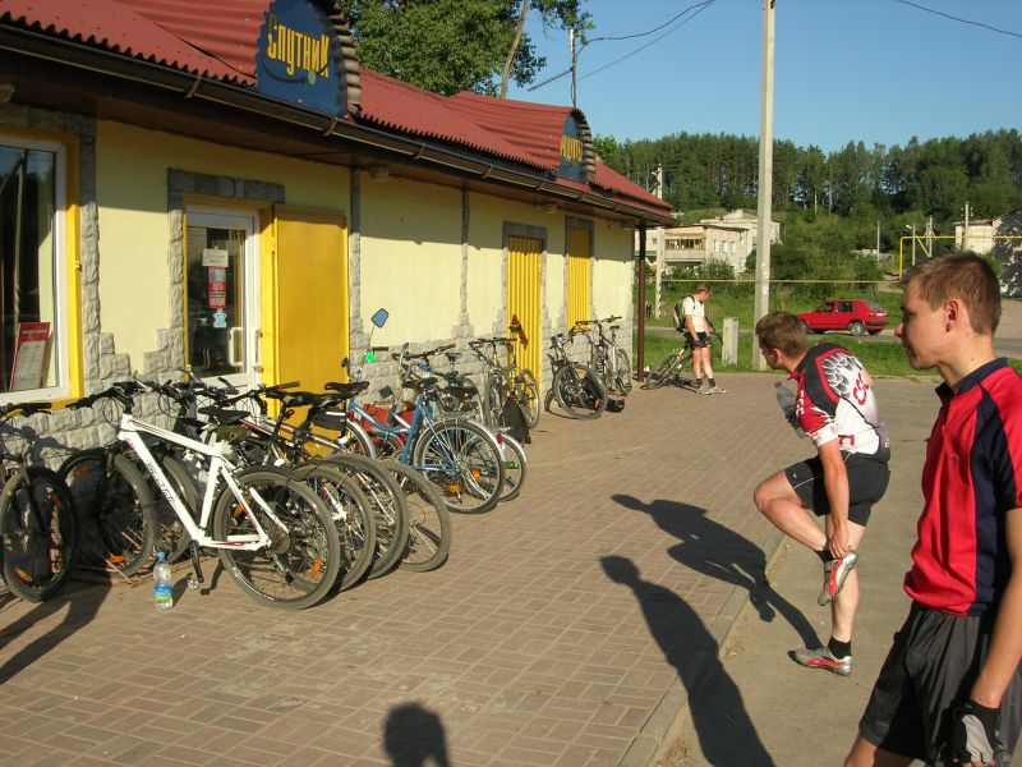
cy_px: 384
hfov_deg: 49.0
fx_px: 1122
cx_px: 511
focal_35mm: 38
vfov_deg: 37.7
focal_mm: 7.8
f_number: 4.8
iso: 64
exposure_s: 1/641
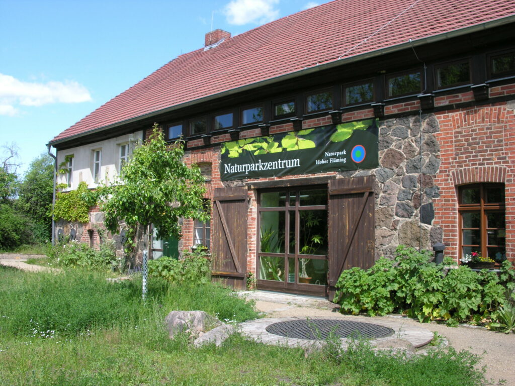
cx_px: 258
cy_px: 193
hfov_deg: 50.1
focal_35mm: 37
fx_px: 550
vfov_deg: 38.7
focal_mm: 9.5
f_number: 5
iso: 50
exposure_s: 1/158
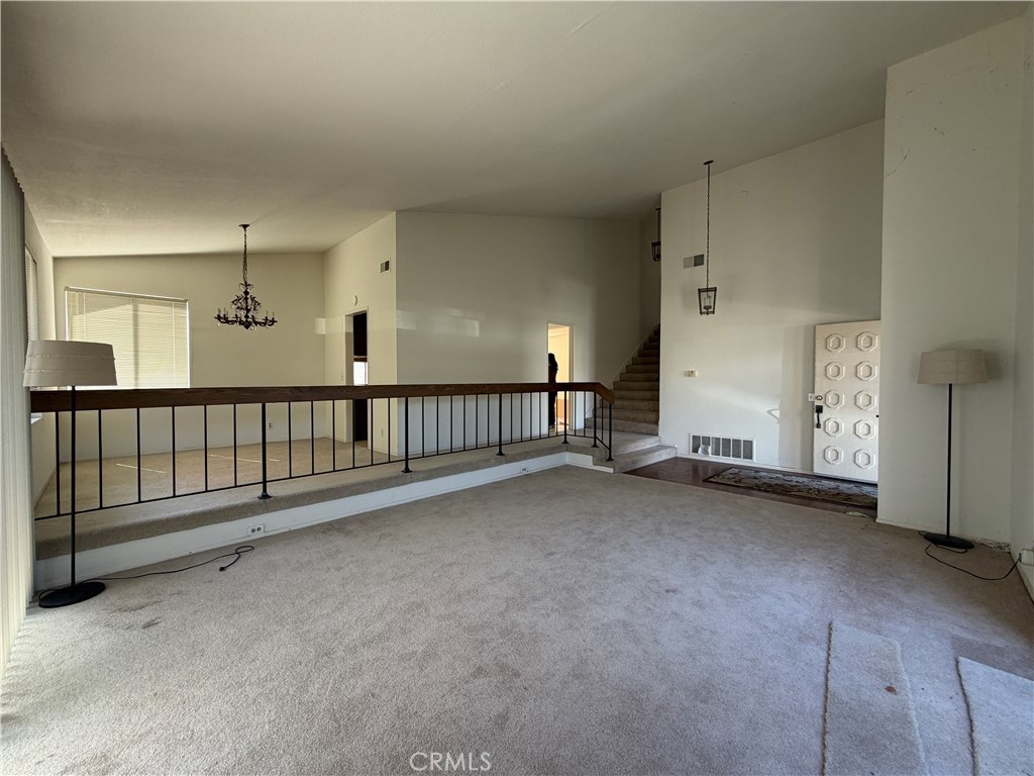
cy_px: 388
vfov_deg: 85.7
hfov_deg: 102.1
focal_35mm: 14
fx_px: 418
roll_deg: +0.4
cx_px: 517
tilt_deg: -0.4
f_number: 2.2
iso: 160
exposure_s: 1/121
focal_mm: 2.22
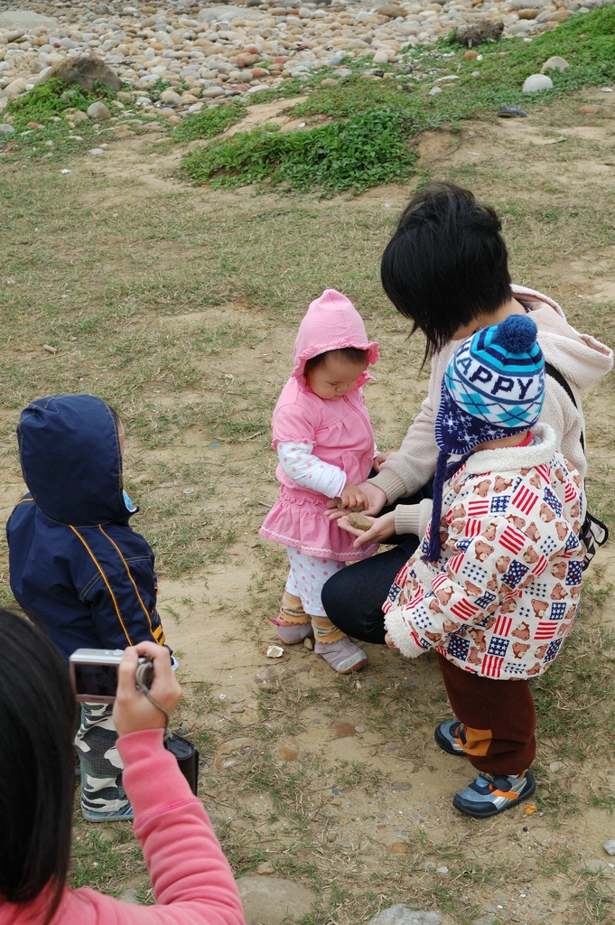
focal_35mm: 51
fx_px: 1309
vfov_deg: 38.9
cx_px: 308
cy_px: 462
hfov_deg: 26.4
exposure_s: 1/320
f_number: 5.6
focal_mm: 34
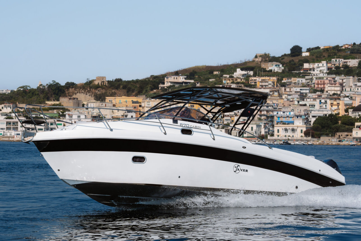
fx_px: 1274
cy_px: 120
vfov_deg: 10.8
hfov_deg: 16.1
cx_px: 180
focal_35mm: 127
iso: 500
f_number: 10
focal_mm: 127
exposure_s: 1/2000
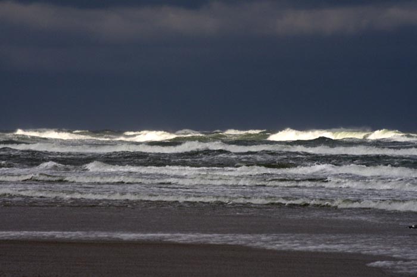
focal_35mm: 300
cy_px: 138
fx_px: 3471
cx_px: 208
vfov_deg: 4.6
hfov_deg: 6.9
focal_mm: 200
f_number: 13
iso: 400
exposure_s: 1/400
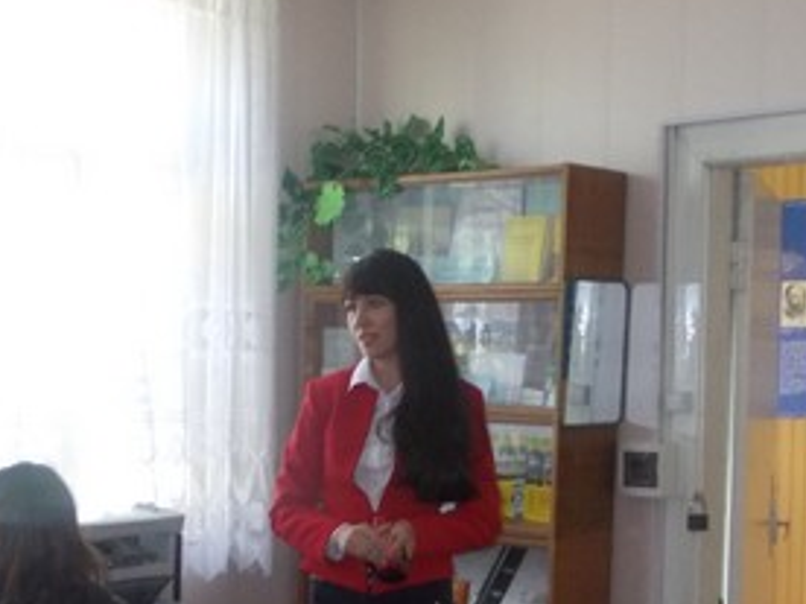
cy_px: 499
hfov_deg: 29.8
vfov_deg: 22.2
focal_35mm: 65
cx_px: 388
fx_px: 1513
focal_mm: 4
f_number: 2.7
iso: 140
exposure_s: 1/25
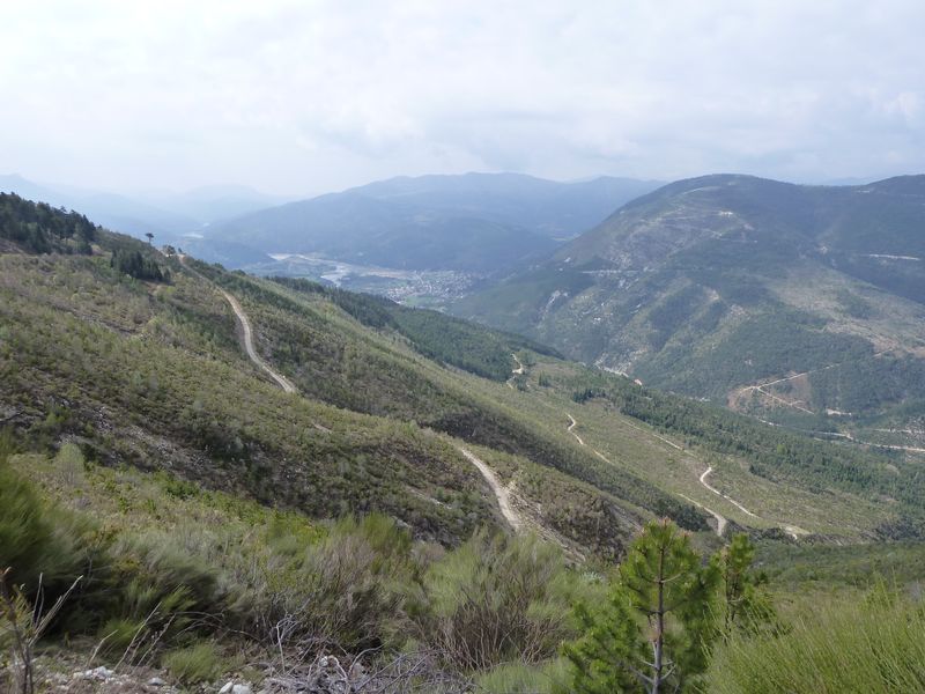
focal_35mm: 25
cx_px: 462
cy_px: 347
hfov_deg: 69.4
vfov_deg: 54.9
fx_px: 668
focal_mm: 4.1
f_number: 4.5
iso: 125
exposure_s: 1/400
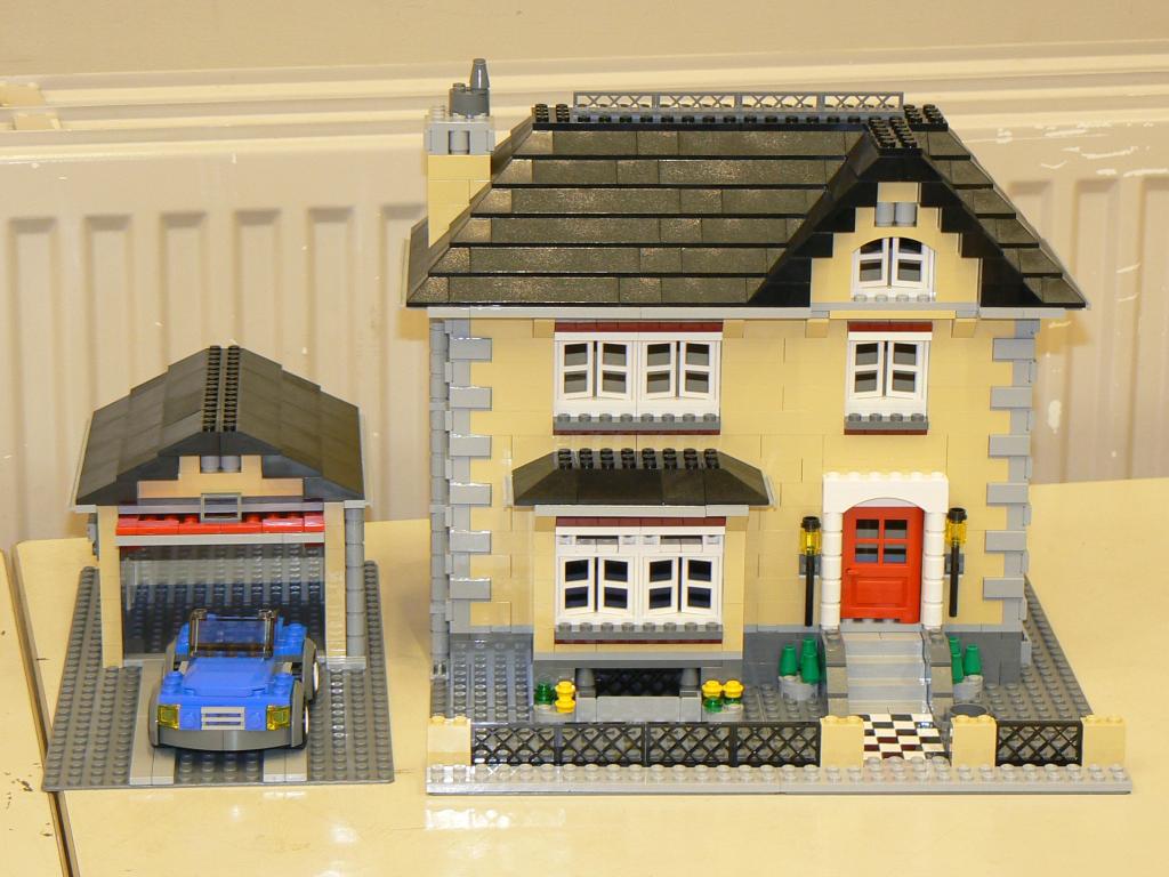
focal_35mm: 106
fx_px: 3580
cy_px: 438
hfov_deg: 18.5
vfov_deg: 14.0
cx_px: 584
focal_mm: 14.5
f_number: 3.2
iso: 100
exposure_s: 1/8
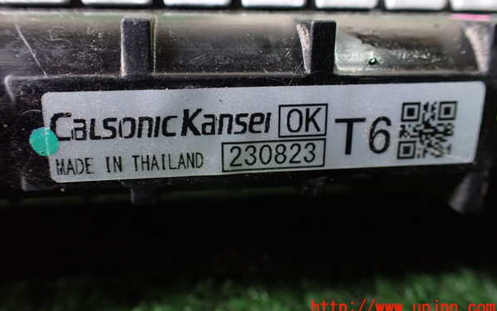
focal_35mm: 32
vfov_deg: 39.4
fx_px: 434
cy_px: 131
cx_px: 249
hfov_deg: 59.6
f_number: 2.3
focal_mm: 5.4
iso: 800
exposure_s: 1/80
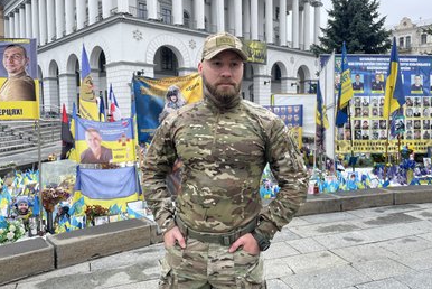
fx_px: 336
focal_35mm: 28
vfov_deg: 46.5
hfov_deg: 65.4
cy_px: 138
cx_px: 218
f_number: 1.6
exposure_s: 1/368
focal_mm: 4.2
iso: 32
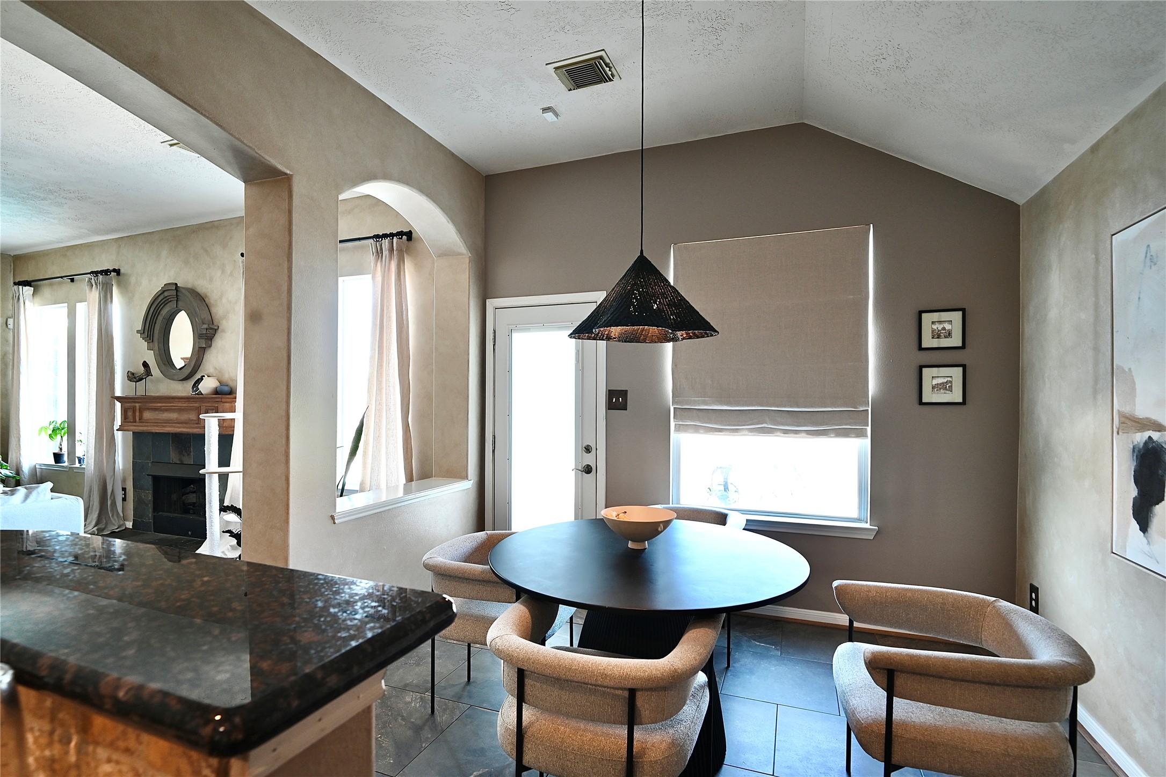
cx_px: 583
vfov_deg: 73.8
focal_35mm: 16
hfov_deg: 96.7
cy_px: 388
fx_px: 518
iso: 320
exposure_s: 1/13
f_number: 5
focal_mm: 16
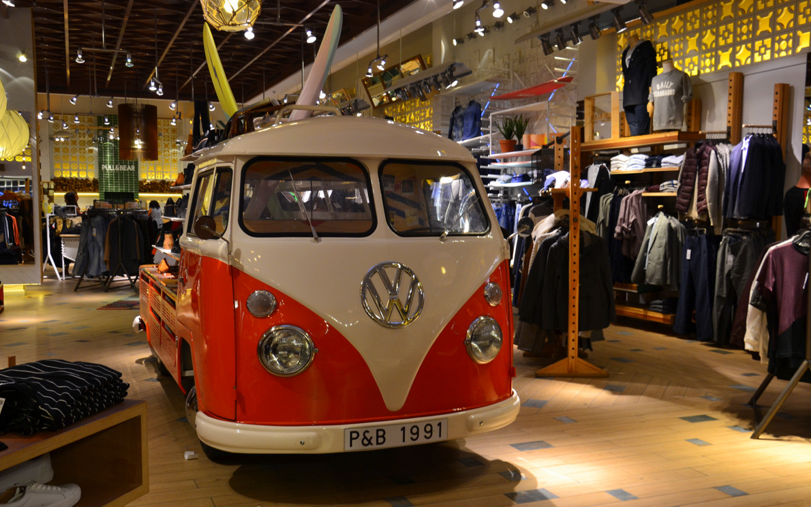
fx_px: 818
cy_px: 271
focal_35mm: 37
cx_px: 403
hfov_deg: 52.7
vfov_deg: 34.4
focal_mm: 24
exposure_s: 1/25
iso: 400
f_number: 7.1
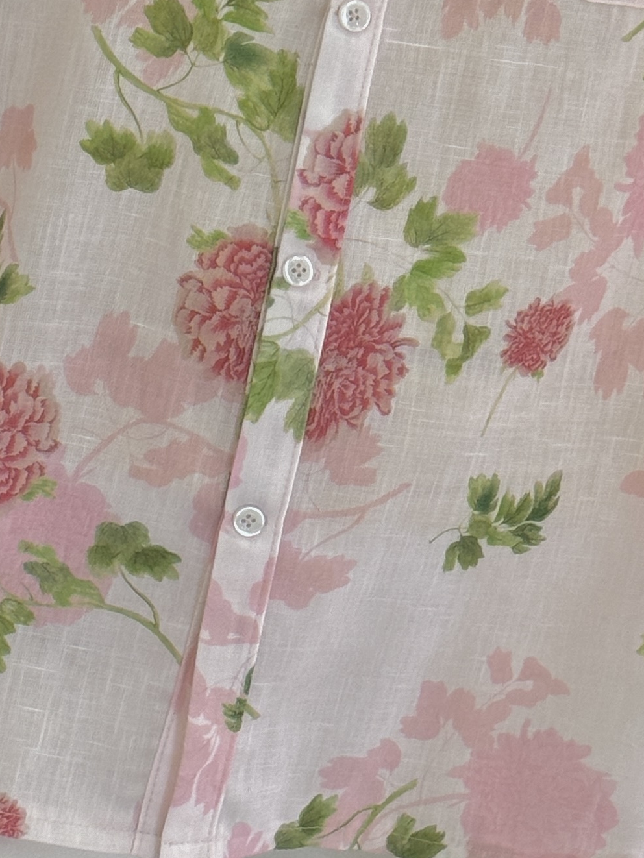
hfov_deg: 14.5
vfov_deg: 19.0
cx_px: 291
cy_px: 146
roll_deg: -18.9
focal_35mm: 102
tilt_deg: -29.6
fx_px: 2529
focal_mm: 6.76
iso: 125
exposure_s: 1/100
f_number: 1.78
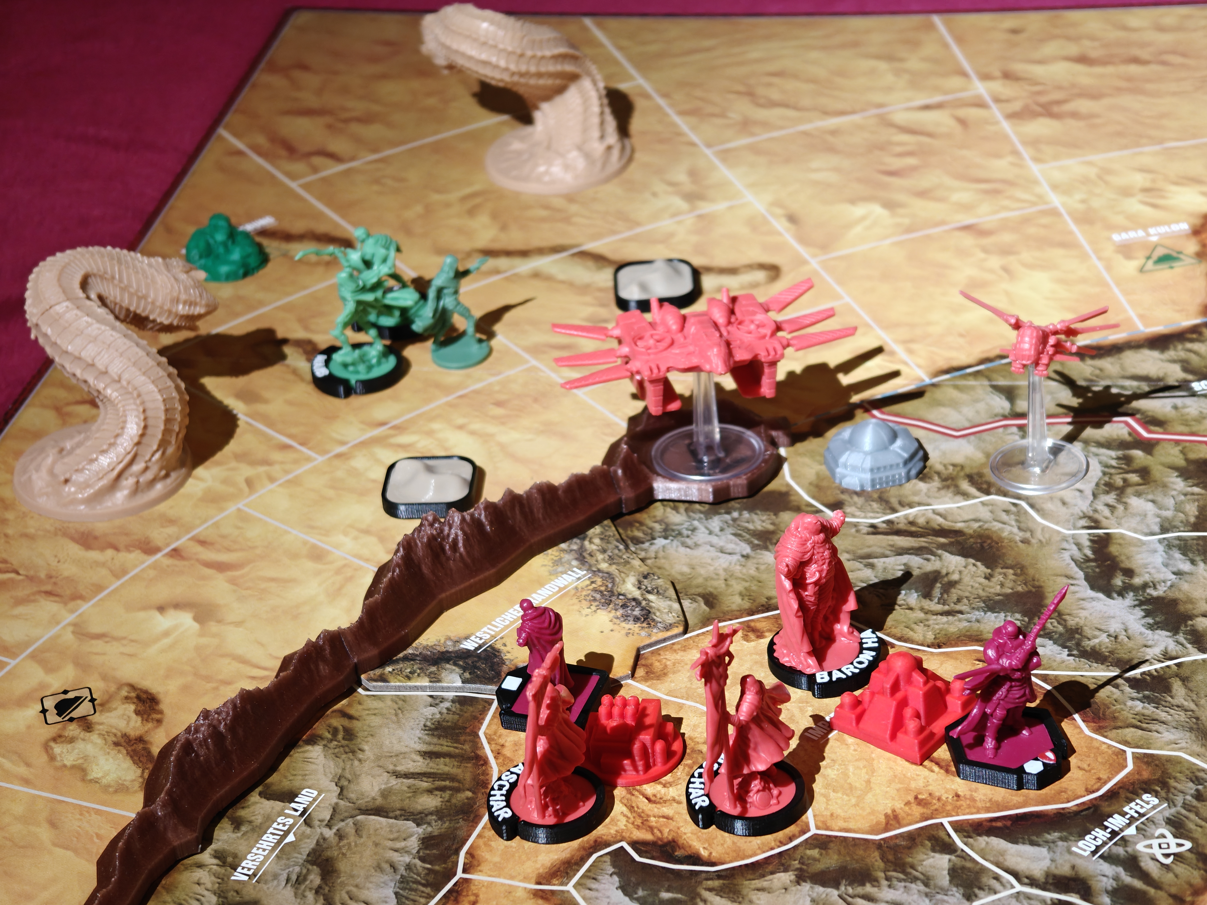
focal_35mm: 70
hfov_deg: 27.8
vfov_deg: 21.0
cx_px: 604
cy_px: 452
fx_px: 2441
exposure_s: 1/64
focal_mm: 13.3
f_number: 2.6
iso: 400
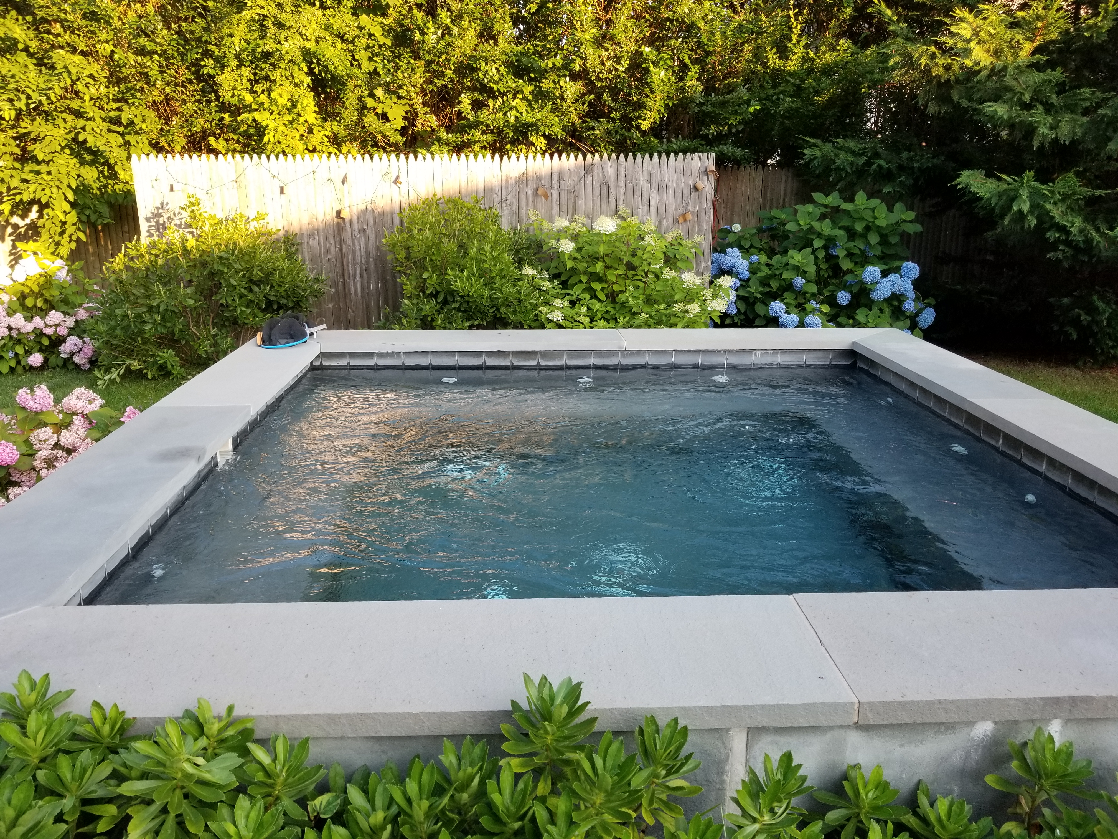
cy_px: 420
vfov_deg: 53.1
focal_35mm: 26
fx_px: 840
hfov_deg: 67.3
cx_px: 559
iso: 50
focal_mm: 4.25
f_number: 1.7
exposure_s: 1/127
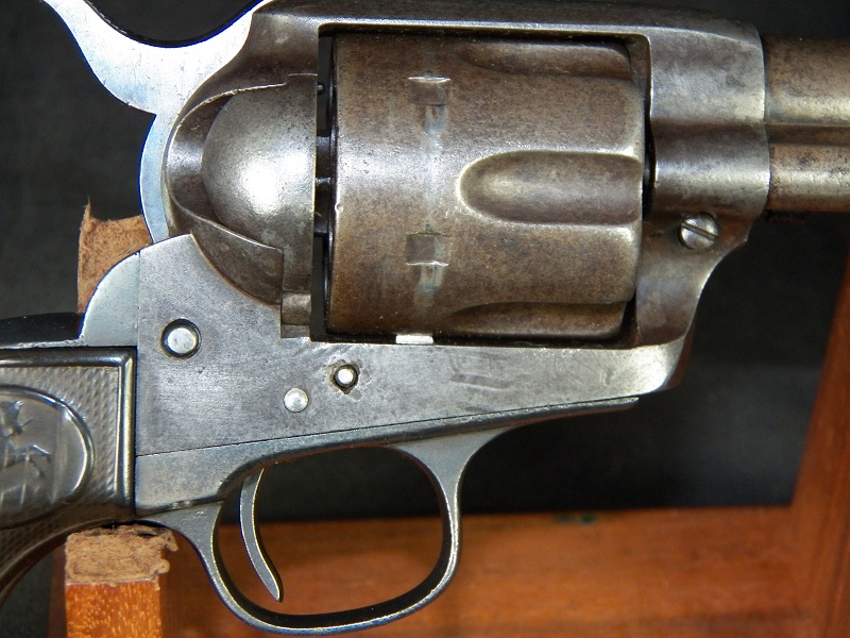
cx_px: 425
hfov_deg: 23.0
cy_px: 319
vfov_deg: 17.4
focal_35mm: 85
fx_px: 2087
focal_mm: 15.2
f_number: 3.6
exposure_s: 1/40
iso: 400
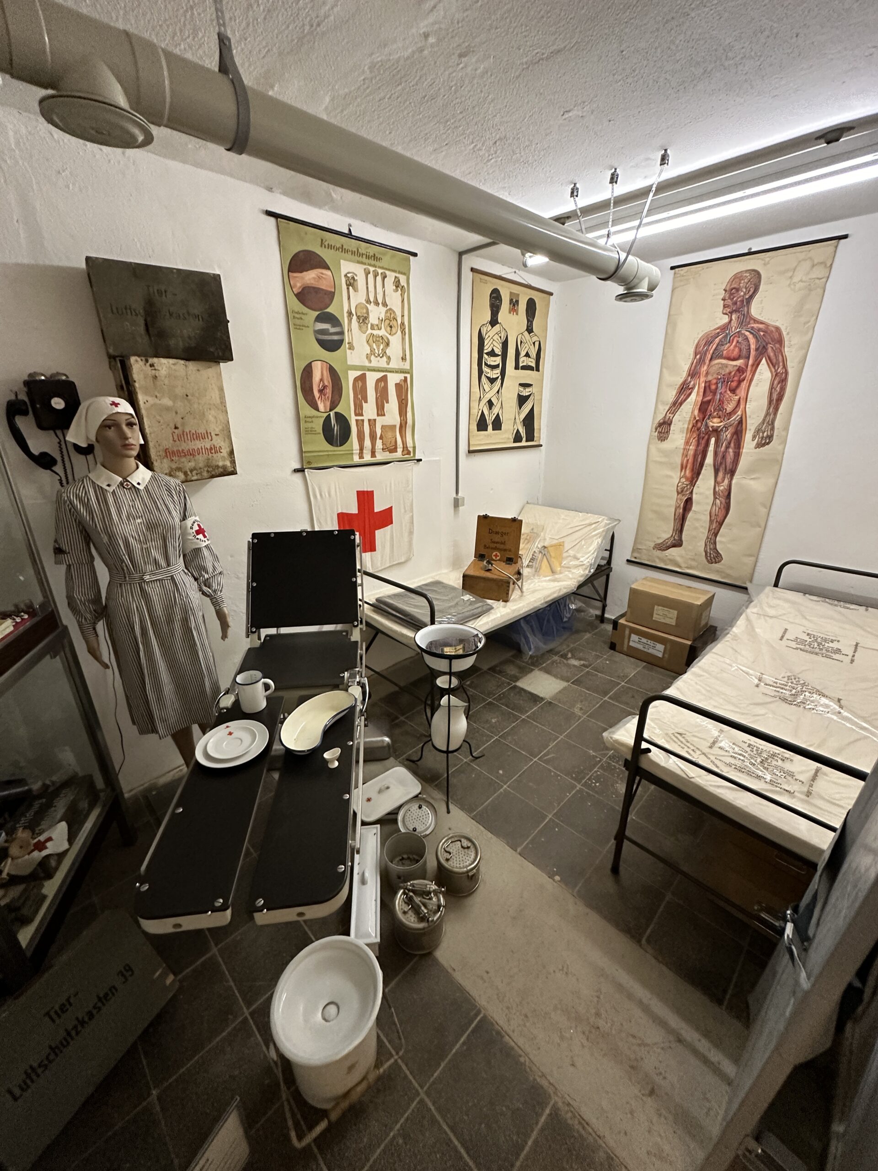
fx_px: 473
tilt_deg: -20.6
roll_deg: +0.7
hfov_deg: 85.7
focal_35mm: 14
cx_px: 439
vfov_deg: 102.1
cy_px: 586
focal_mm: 2.22
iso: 320
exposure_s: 1/50
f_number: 2.2
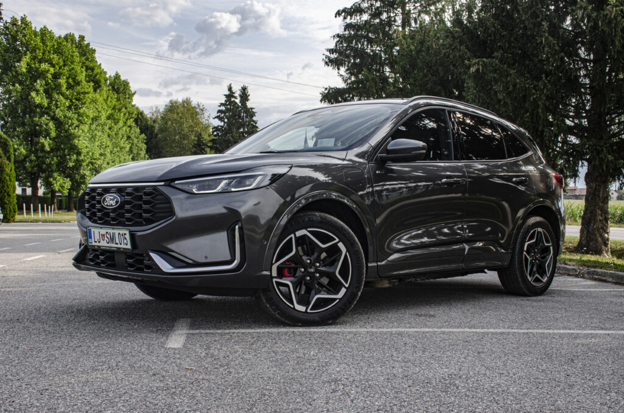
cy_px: 206
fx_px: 700
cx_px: 312
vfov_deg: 32.9
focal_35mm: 40
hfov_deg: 48.0
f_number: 7.1
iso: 200
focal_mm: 27
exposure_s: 1/200
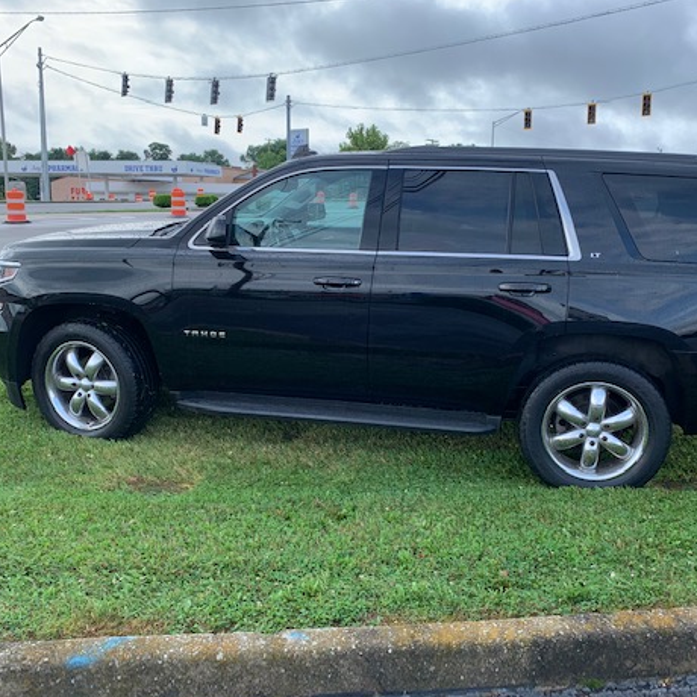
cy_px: 348
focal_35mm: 32
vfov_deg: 51.1
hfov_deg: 51.1
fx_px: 729
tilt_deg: -10.2
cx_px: 364
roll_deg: -1.5
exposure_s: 1/537
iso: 25
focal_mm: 4.25
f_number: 1.8
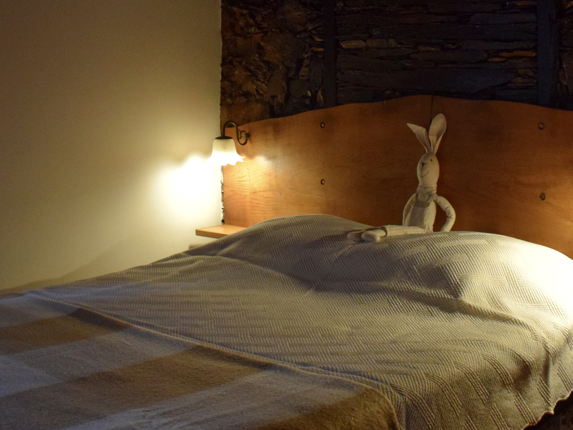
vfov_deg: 26.6
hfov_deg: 35.5
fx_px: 894
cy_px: 92
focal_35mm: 54
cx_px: 268
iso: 2800
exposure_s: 1/60
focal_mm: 18
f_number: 3.5
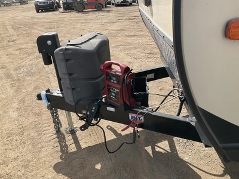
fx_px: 200
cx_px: 120
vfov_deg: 48.2
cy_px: 90
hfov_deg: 61.7
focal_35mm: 29
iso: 25
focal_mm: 3
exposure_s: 1/1221
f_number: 1.8
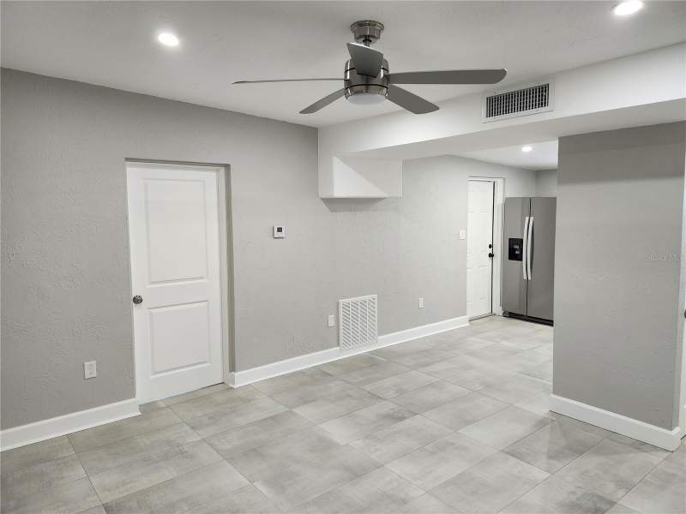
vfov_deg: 58.9
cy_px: 257
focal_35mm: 23
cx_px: 343
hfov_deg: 73.9
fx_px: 456
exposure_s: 1/120
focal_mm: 5.54
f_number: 1.8
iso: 400
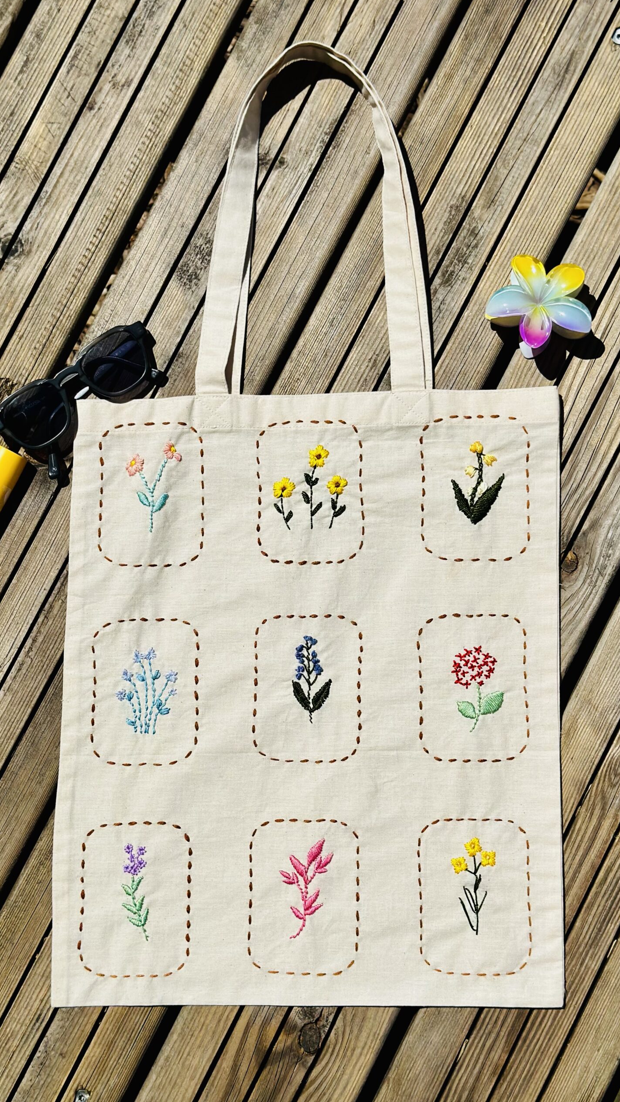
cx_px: 321
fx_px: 1549
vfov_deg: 39.2
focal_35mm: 53
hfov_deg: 22.6
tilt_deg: -82.8
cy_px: 548
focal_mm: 6.86
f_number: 1.78
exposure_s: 1/18868
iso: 80
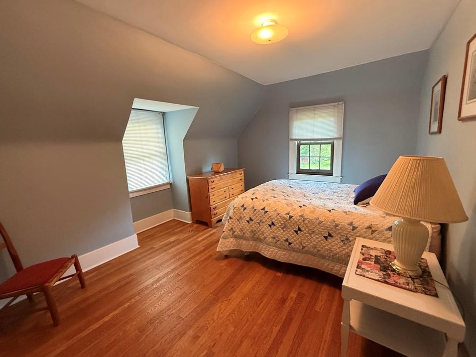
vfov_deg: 81.7
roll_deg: +2.1
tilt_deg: -9.9
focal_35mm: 15
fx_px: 206
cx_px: 244
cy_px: 178
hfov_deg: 98.2
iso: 400
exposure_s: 1/60
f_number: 2.2
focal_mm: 2.22
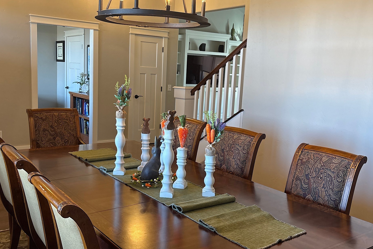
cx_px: 181
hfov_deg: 65.5
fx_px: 290
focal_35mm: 28
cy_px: 122
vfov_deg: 46.4
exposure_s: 1/60
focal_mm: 5.96
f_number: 1.6
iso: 160
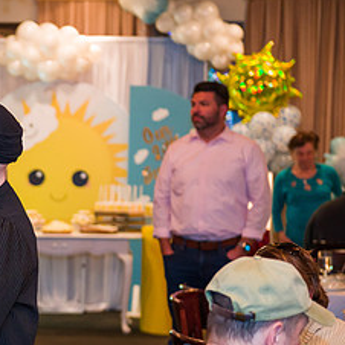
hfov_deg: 12.9
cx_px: -92
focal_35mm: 131
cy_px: 264
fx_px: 1477
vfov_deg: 13.3
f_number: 3.2
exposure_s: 1/125
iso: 1600
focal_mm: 60
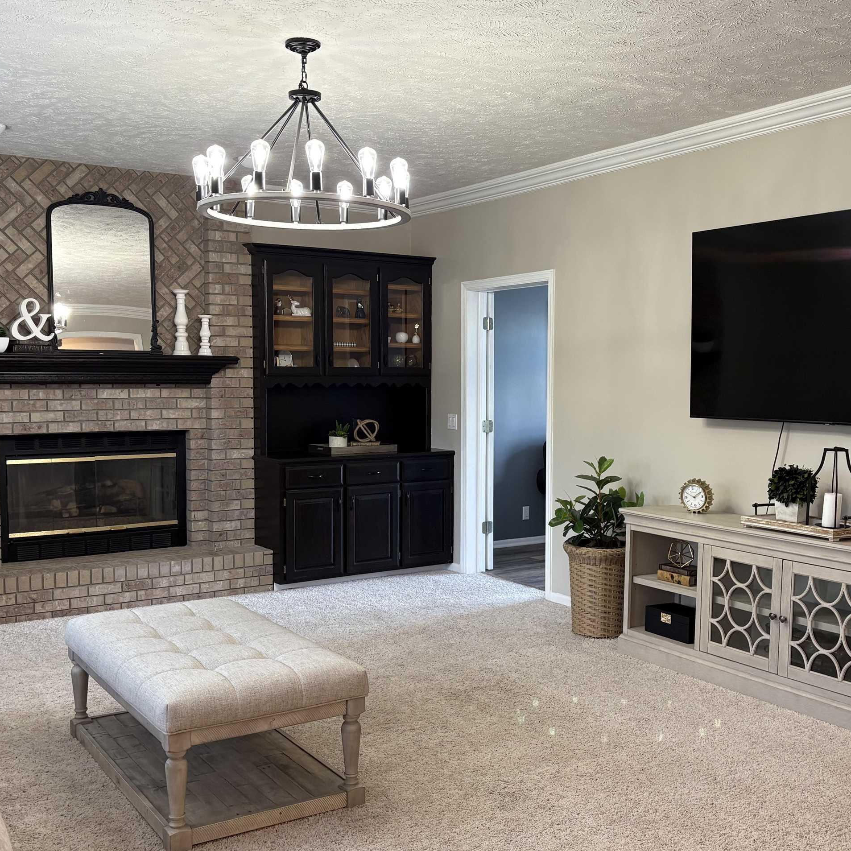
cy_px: 440
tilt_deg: -3.6
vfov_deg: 44.9
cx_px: 464
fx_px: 1029
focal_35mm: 37
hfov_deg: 44.9
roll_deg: +0.0
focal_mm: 5.96
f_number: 1.6
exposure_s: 1/60
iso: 125
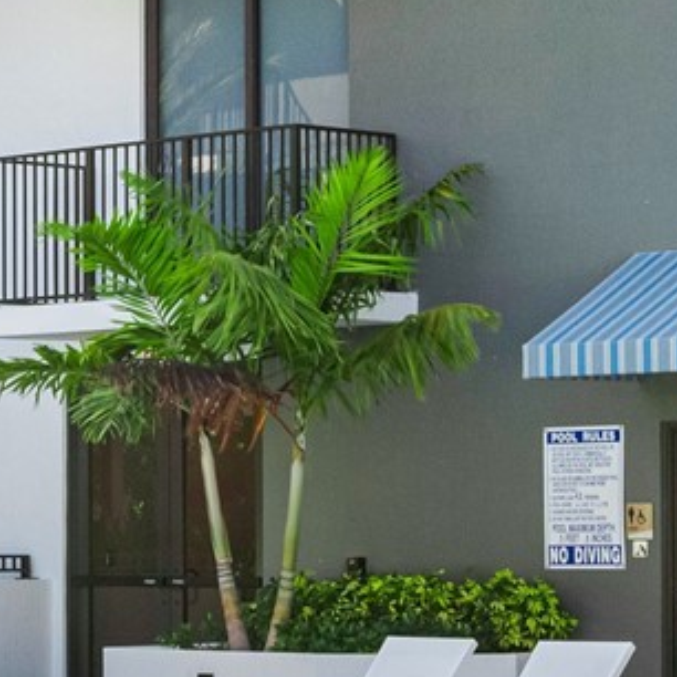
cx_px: -353
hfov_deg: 10.2
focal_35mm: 165
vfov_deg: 10.6
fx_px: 3651
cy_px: 481
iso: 640
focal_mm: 35
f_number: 11
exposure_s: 1/200
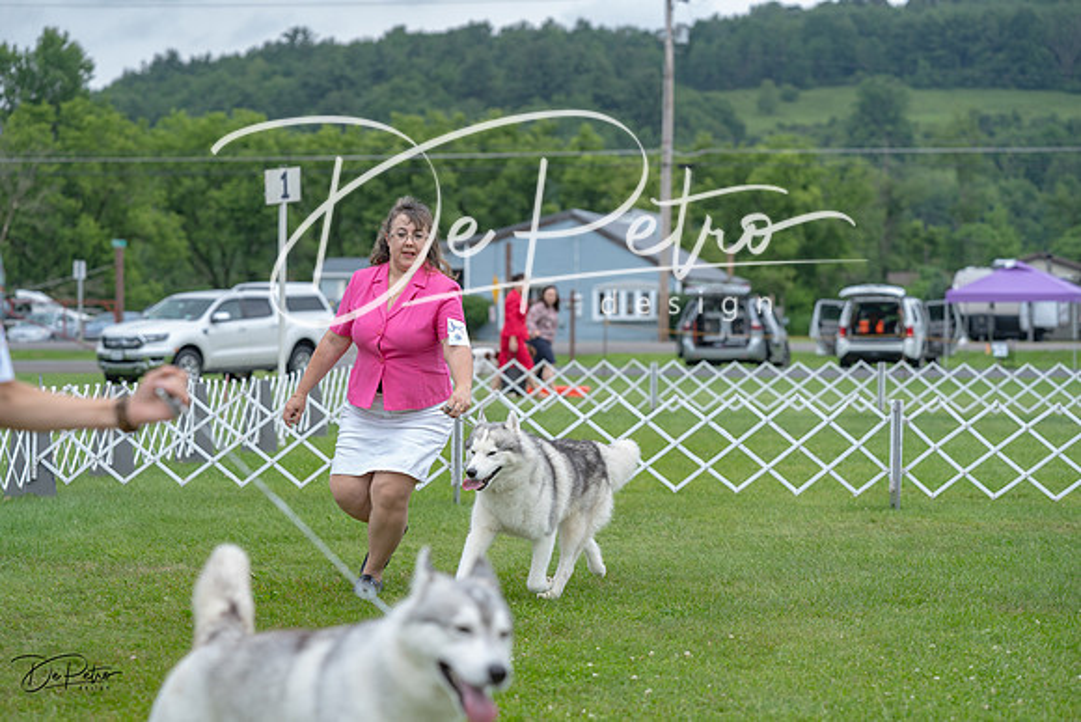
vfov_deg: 12.9
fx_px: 3184
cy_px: 361
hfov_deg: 19.3
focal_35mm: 106
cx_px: 540
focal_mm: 106
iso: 400
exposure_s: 1/1000
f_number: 4.5
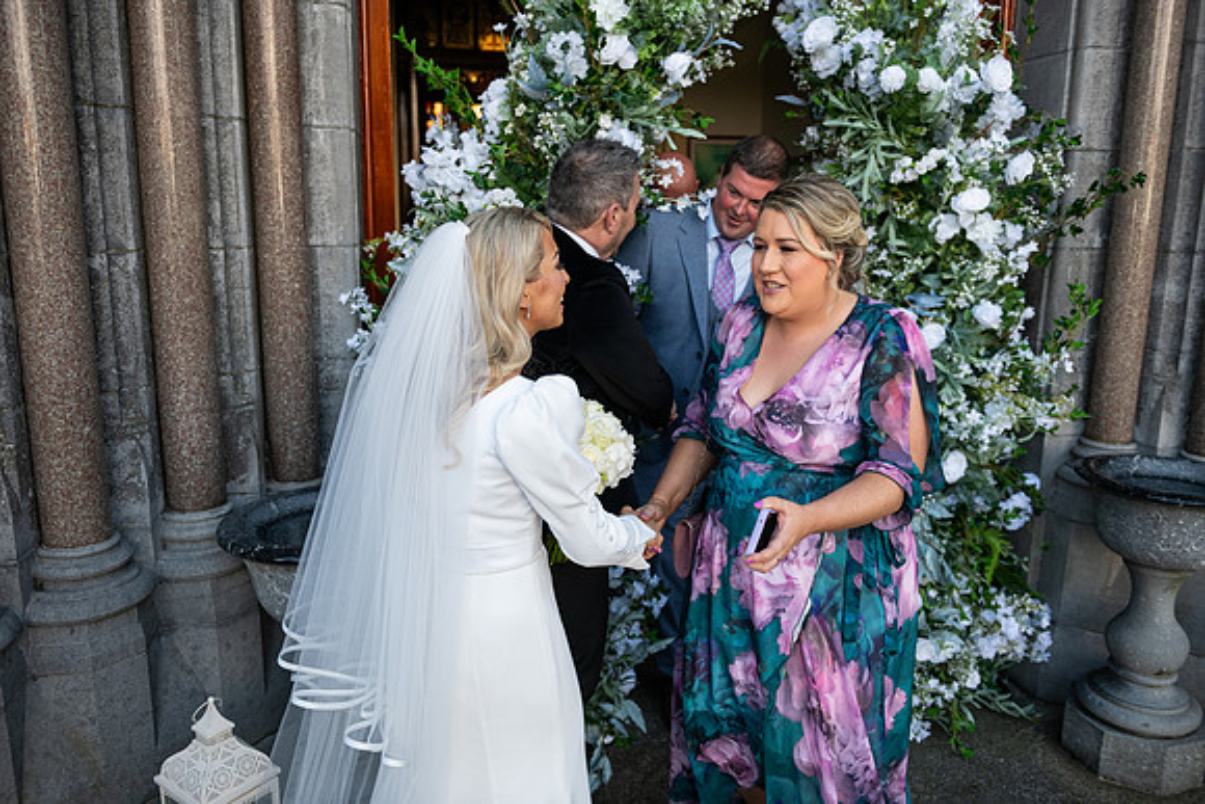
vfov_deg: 48.0
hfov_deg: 67.4
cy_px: 402
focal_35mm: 27
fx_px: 904
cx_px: 602
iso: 500
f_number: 3.5
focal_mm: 27
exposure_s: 1/1600
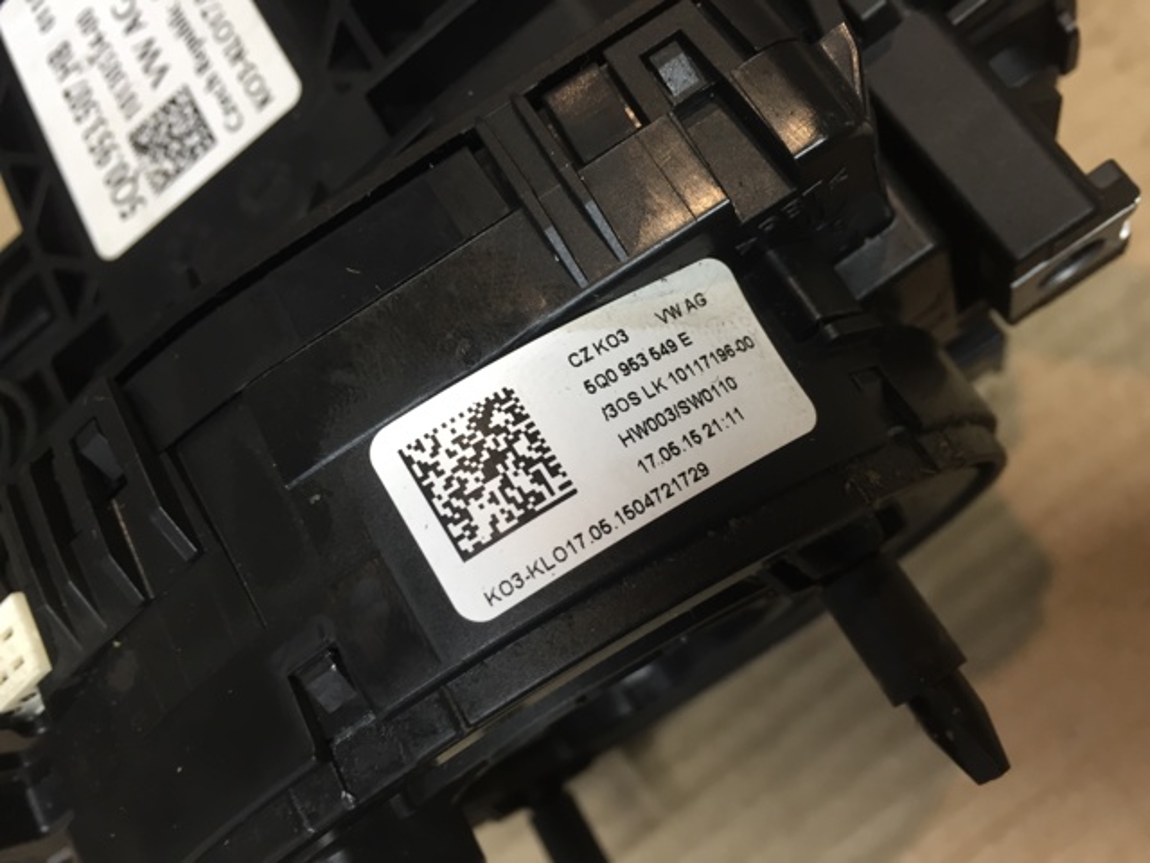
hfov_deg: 61.7
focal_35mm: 29
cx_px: 575
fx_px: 963
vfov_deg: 48.2
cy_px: 432
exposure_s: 1/33
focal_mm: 4.15
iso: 80
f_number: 2.2
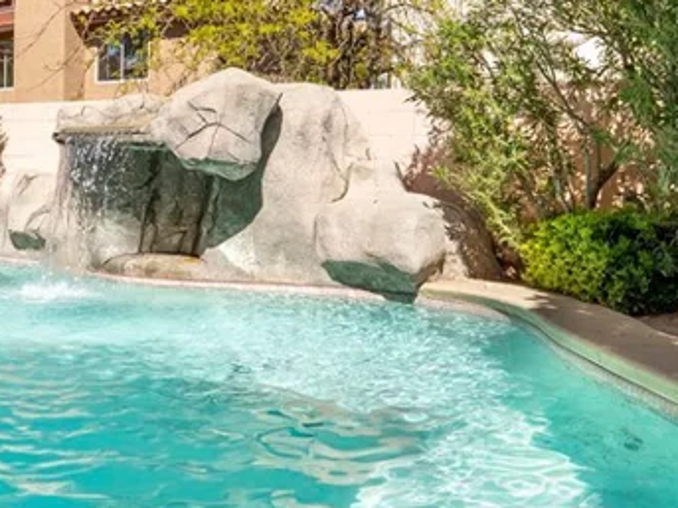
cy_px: 183
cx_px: 128
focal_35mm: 46
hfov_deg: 39.5
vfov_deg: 31.3
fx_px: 901
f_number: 9
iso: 800
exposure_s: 1/250
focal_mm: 16
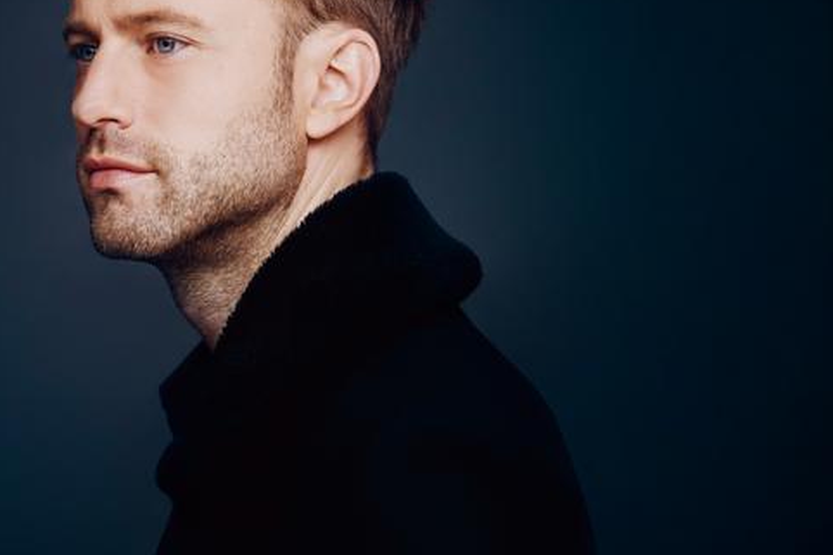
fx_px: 5528
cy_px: 244
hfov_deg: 8.6
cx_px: 187
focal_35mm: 239
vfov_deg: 5.7
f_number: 2.8
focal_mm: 144
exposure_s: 1/250
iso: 125
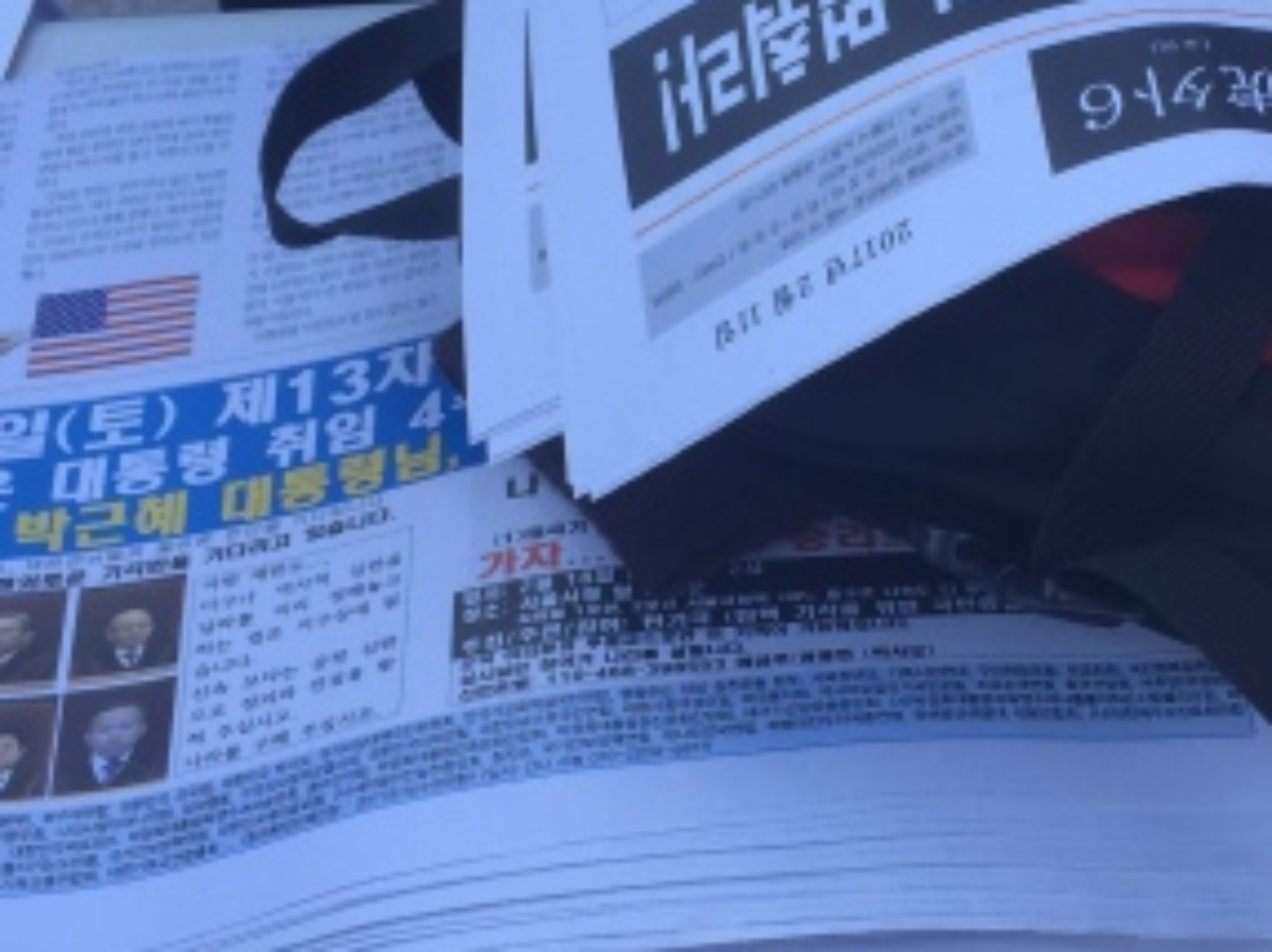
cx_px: 876
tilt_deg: -50.6
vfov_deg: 22.1
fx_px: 2423
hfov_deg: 29.2
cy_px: 274
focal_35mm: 66
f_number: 2.2
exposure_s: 1/338
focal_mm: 4.15
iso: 32
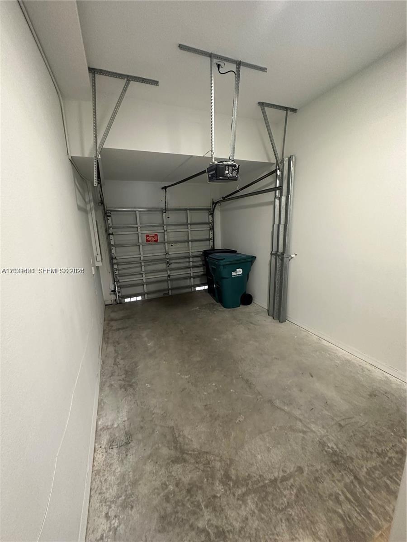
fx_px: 219
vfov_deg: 102.1
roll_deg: +1.8
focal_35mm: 14
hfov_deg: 85.7
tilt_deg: -12.2
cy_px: 271
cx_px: 204
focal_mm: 2.22
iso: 400
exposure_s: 1/60
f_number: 2.2
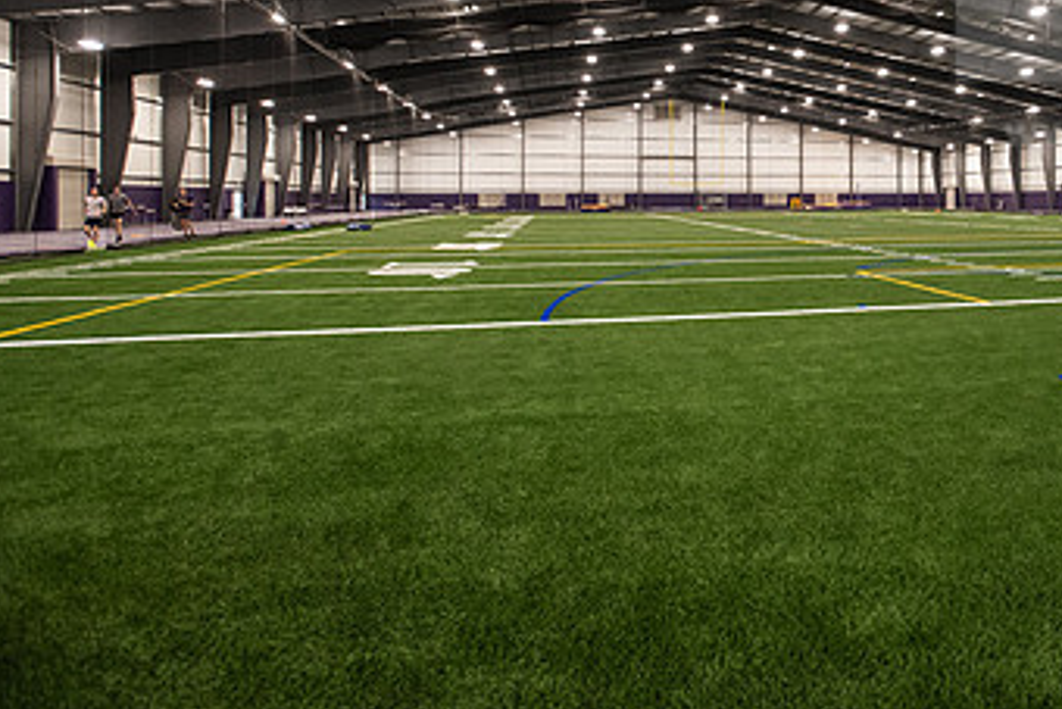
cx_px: 862
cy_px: 198
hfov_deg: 58.4
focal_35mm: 29
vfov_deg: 43.9
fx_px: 856
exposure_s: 1/125
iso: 1250
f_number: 4
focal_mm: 17
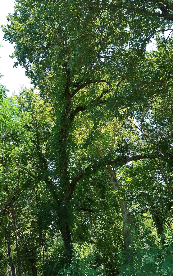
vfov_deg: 59.6
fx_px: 241
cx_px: 76
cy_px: 131
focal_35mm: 32
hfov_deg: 39.4
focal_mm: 6.8
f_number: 2
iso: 100
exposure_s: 1/318
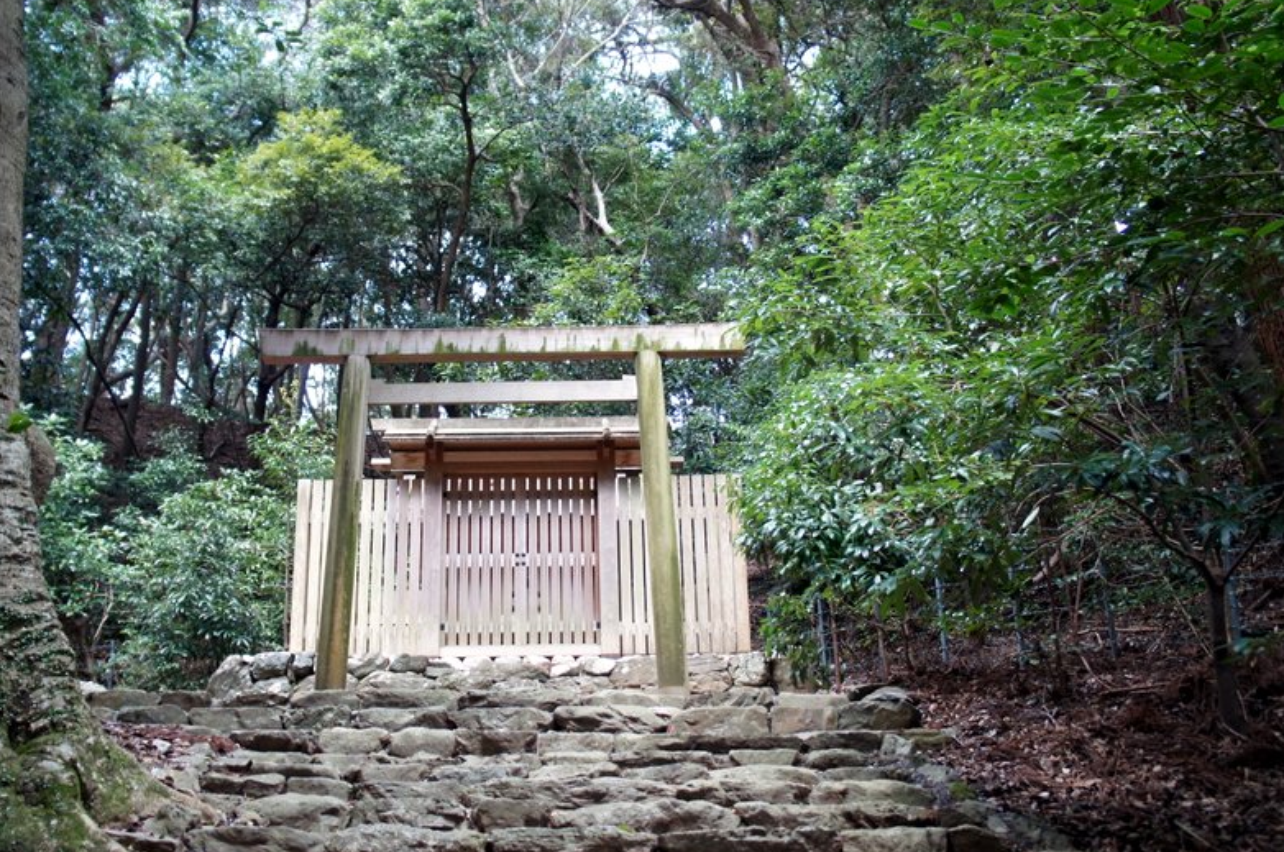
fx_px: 1353
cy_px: 465
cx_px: 578
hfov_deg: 50.7
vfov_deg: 34.9
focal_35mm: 38
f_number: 4
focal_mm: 22
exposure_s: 1/160
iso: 1000
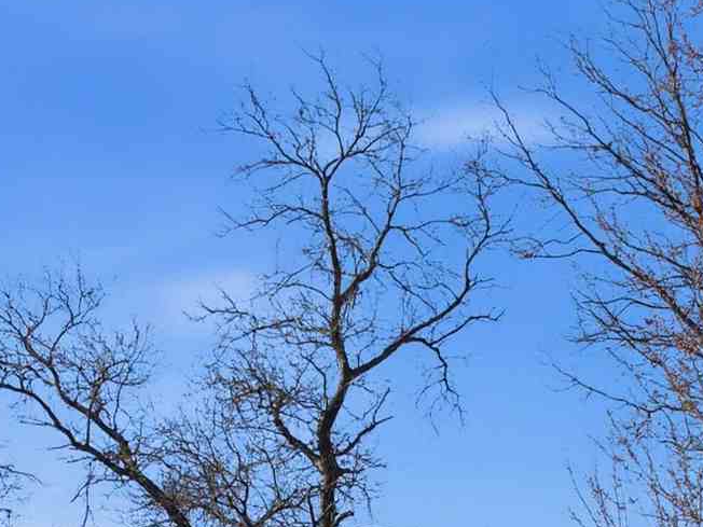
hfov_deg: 17.4
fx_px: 2295
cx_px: 440
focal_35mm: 113
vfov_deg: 11.6
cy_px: 1107
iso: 110
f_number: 2.8
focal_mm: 12.3
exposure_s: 1/2000
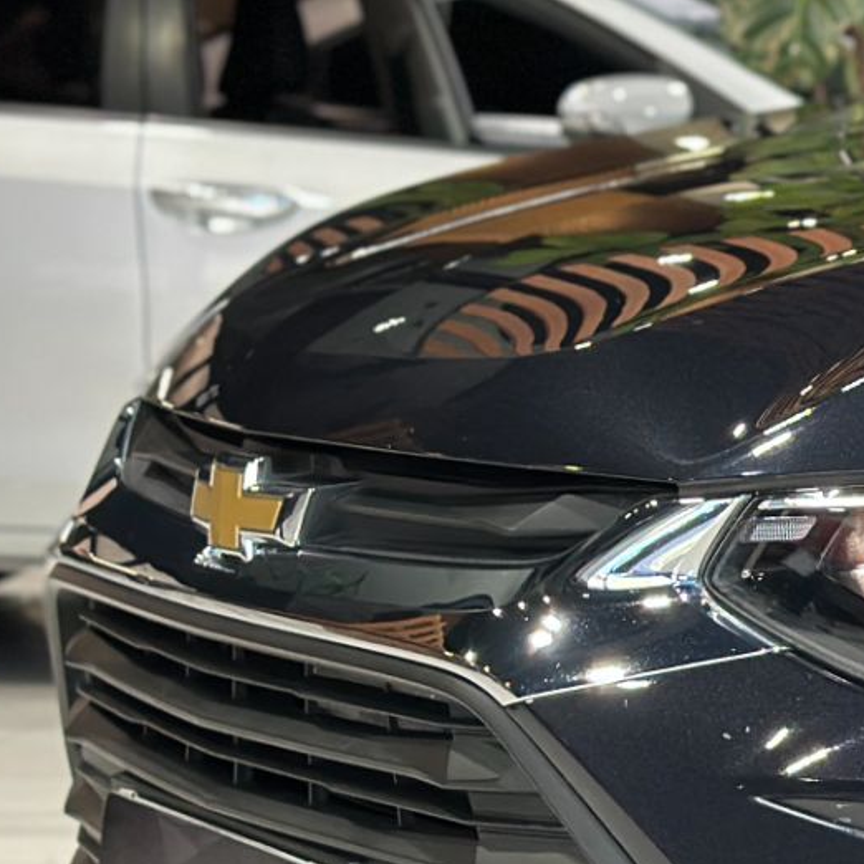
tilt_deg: -10.2
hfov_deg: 10.7
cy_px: 846
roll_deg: +0.1
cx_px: 1382
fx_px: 4405
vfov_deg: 11.1
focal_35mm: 156
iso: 160
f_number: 1.78
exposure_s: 1/60
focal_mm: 6.86
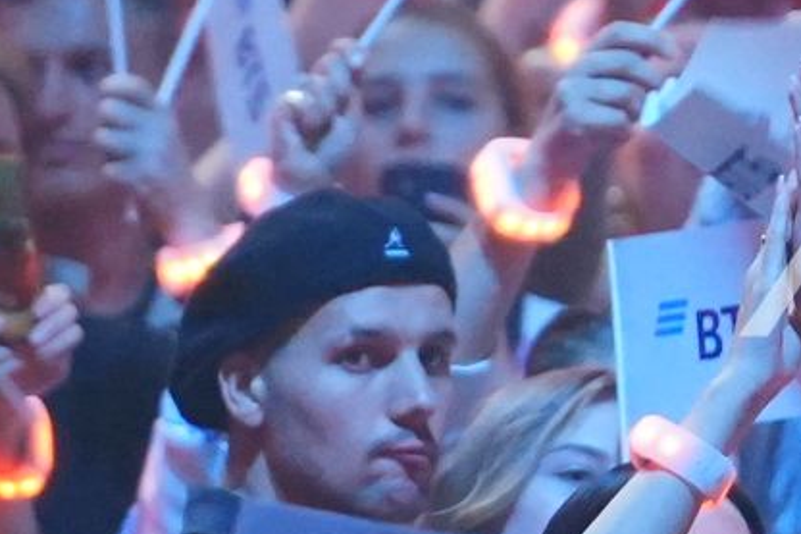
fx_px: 34672
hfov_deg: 1.3
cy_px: 54
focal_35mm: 1559
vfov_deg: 0.9
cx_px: 391
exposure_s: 1/200
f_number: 2.8
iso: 3200
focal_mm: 200
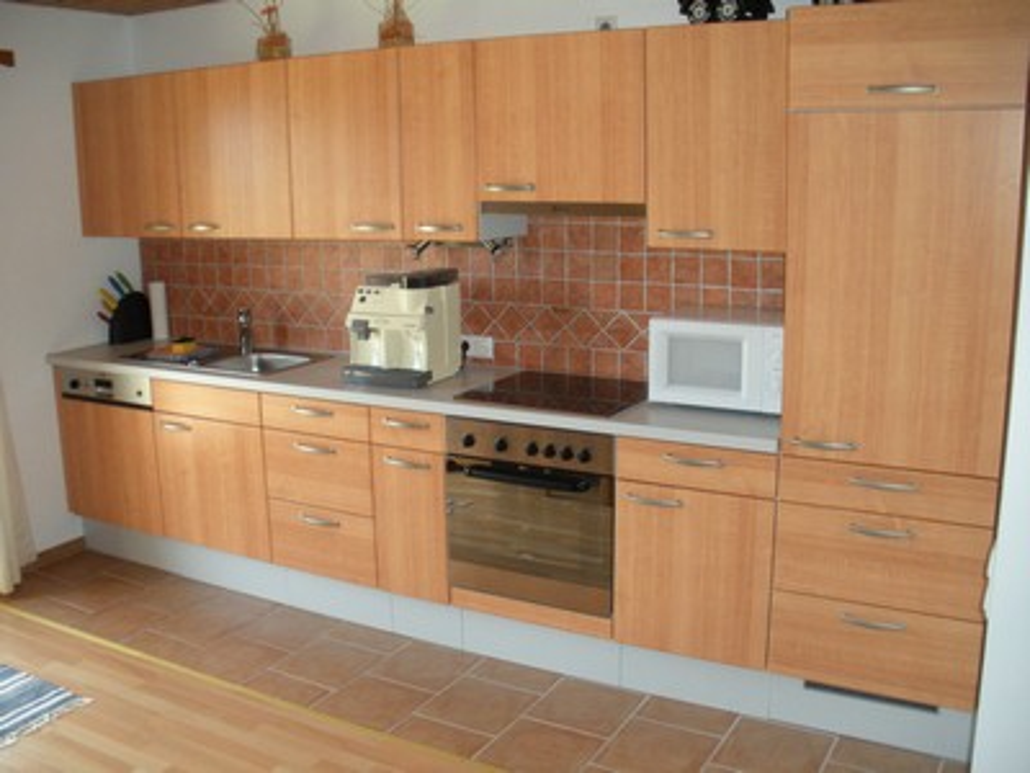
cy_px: 386
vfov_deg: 39.7
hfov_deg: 51.4
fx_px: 1071
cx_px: 515
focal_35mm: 36
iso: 283
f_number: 3.5
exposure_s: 1/61.5
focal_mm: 6.3
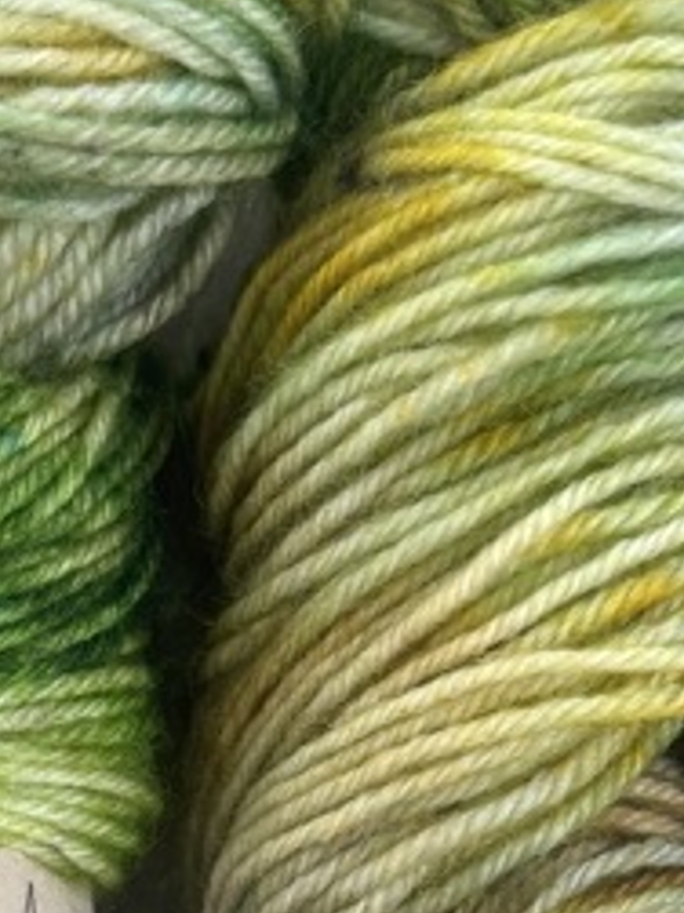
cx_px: 109
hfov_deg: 13.9
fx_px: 2795
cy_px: 1229
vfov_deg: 17.3
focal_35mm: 106
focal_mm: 5.96
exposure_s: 1/531
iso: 50
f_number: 1.6
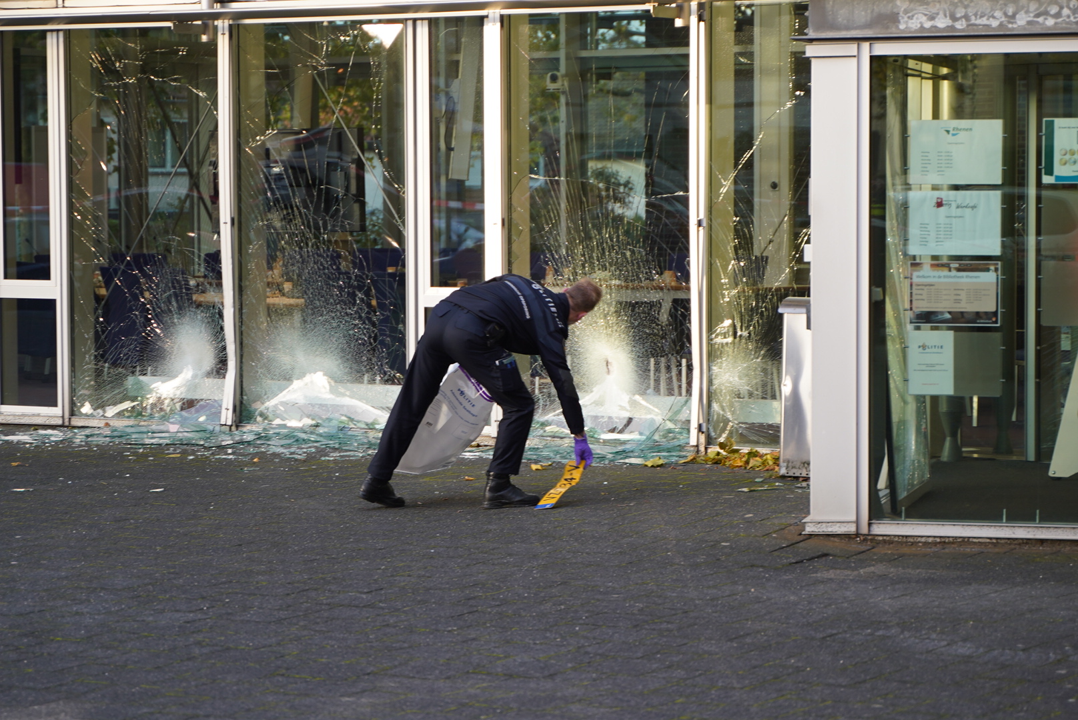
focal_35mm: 112
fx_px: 3356
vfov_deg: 12.3
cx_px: 539
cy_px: 360
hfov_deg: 18.2
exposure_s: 1/125
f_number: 2.8
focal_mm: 75
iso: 200
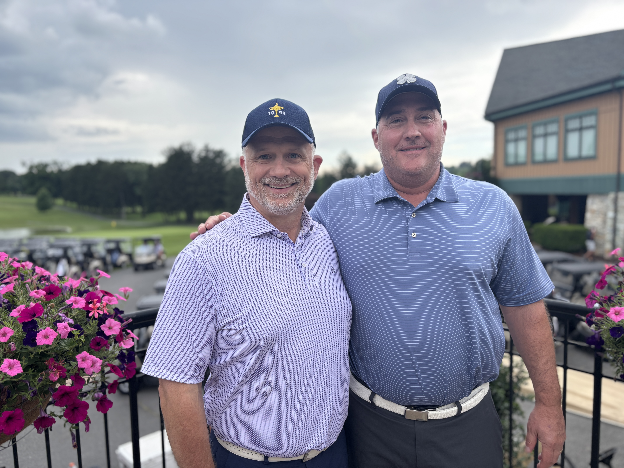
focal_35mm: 26
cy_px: 234
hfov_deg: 67.3
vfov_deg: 53.1
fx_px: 469
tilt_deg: -5.6
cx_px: 312
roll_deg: +1.2
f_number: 1.6
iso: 50
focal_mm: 5.96
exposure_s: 1/568
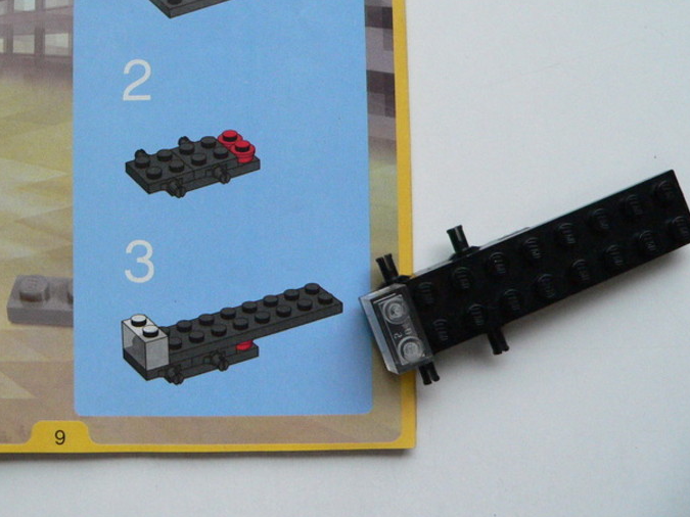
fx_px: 957
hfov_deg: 39.3
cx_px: 245
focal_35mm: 48
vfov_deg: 30.2
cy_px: 203
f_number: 3.3
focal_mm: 6
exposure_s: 1/125
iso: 400
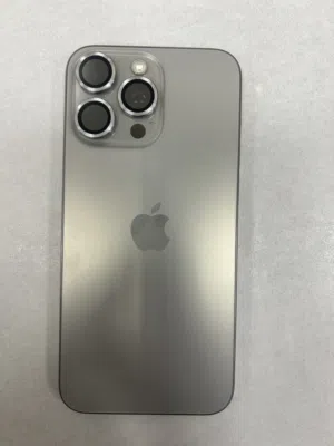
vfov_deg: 67.3
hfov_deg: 53.1
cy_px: 223
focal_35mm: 26
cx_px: 167
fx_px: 334
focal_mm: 5.7
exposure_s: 1/120
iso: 64
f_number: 1.5
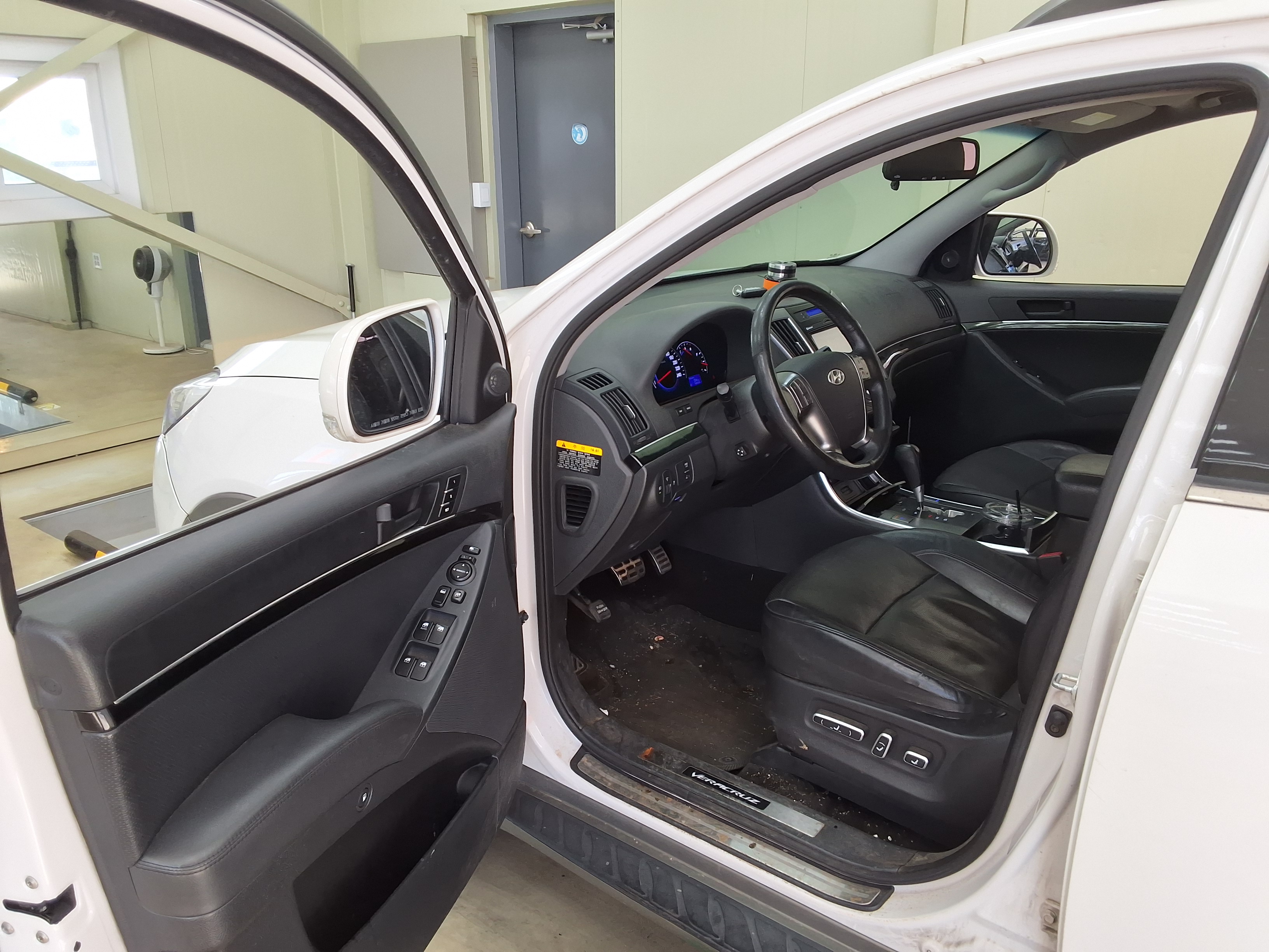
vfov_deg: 49.7
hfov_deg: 63.4
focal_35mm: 28
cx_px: 634
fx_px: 1026
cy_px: 476
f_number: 1.9
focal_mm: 2.91
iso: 40
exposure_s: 1/120
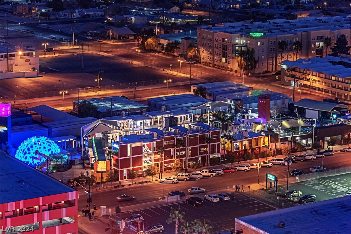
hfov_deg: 20.8
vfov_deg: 14.0
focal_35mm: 98
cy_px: 117
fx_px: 956
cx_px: 176
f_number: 5.3
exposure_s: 1/15
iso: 2500
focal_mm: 98
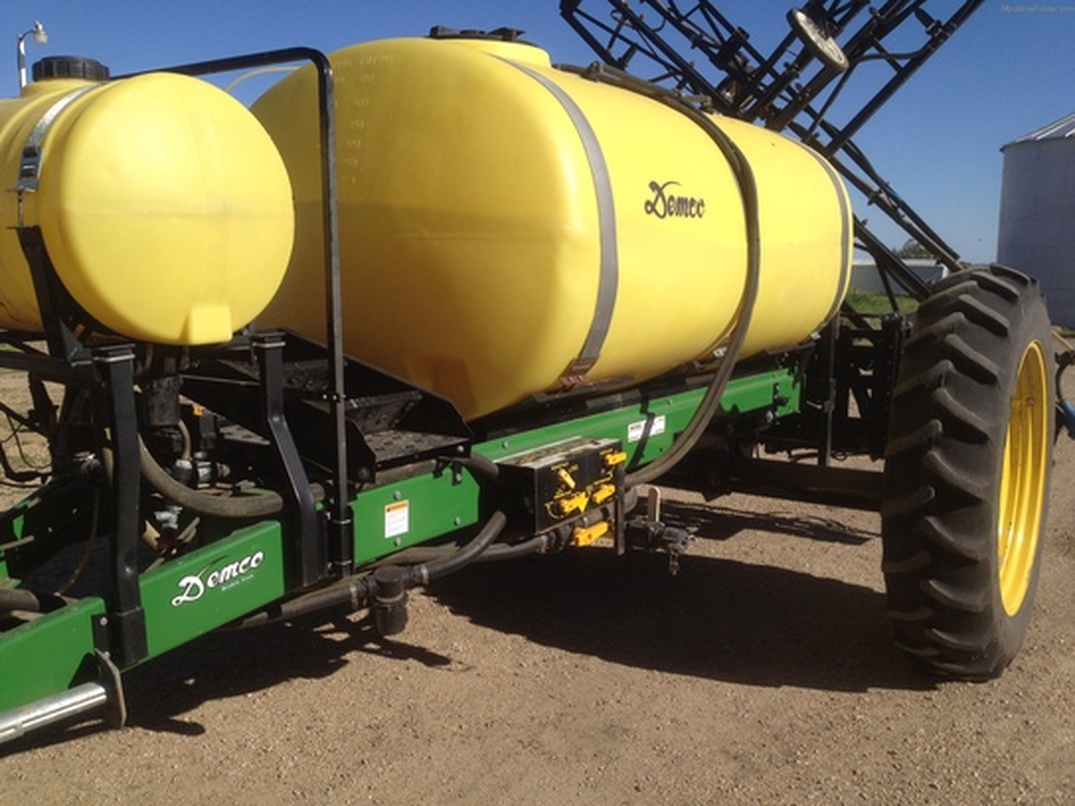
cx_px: 538
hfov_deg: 52.6
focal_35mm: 35
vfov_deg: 40.7
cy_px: 403
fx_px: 1087
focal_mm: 4.28
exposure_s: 1/2208
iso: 64
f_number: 2.4
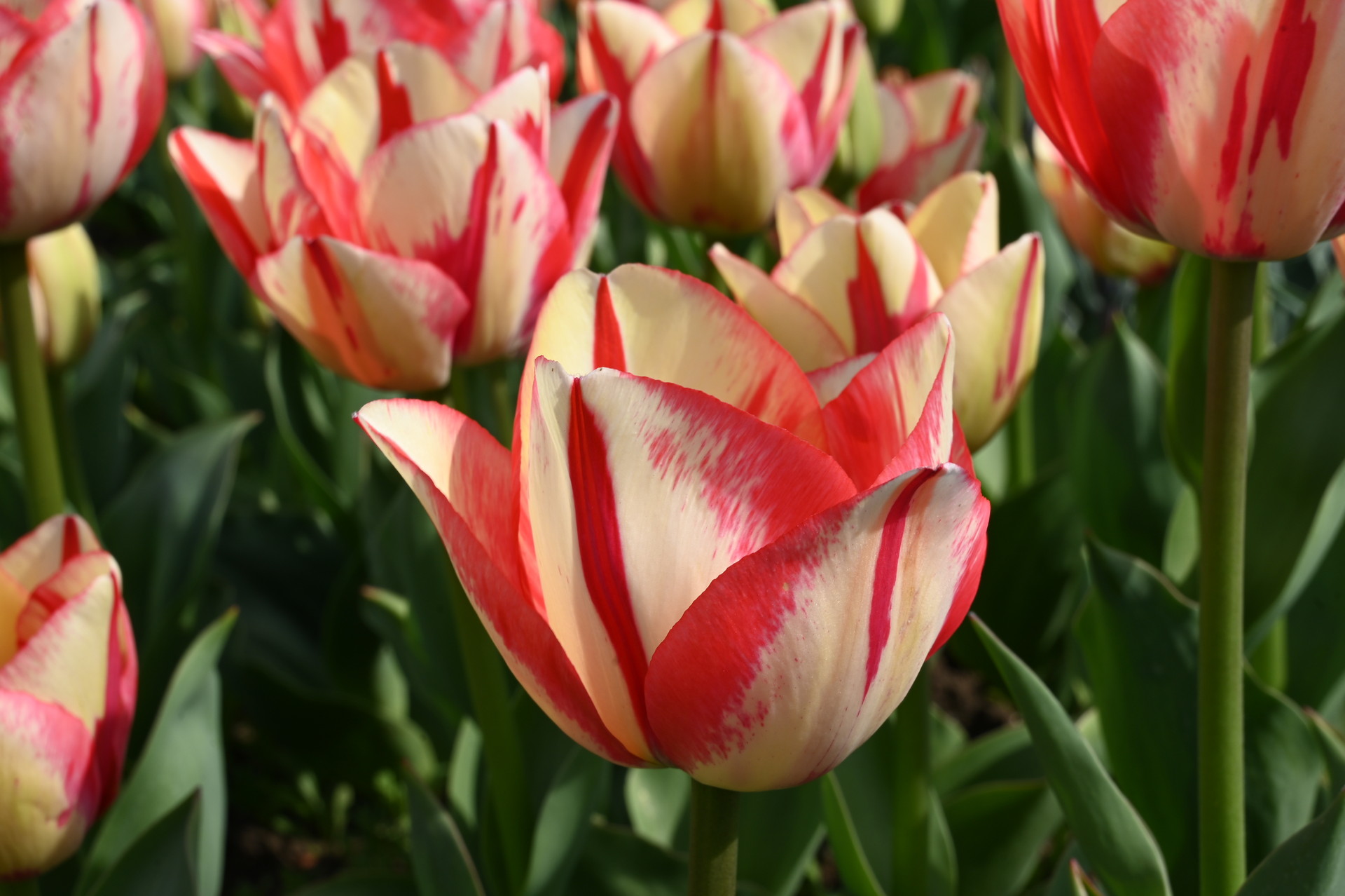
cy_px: 448
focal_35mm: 52
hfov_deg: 38.2
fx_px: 1942
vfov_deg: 26.0
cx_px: 672
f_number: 16
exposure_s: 1/80
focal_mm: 52
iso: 100
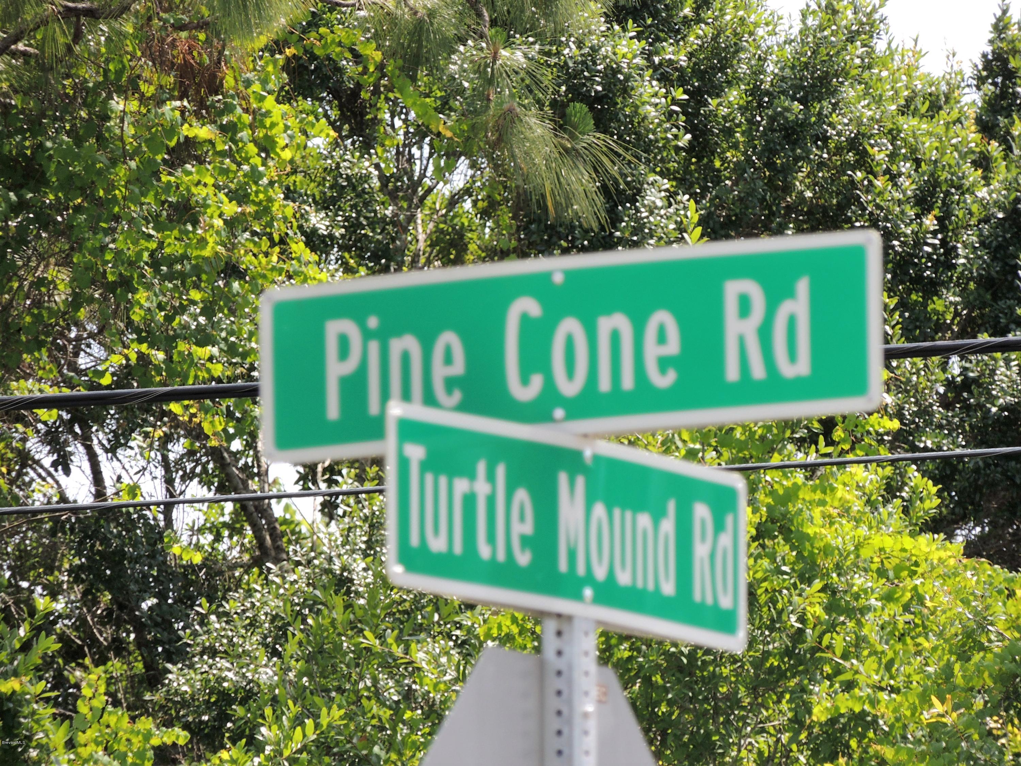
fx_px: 16220
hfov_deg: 3.6
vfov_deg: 2.7
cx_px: 510
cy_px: 383
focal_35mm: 550
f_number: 4.9
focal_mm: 98.1
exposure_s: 1/250
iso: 125
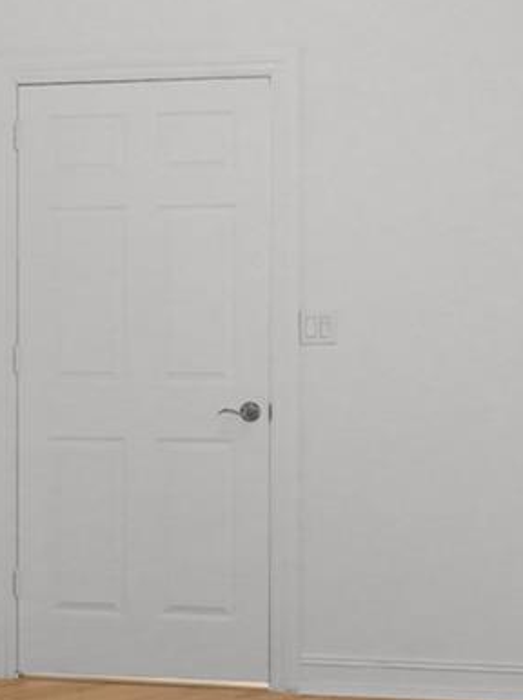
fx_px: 1291
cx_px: 134
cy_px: 347
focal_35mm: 64
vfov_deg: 30.3
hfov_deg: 22.7
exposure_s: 1/100
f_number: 4
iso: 800
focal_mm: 16
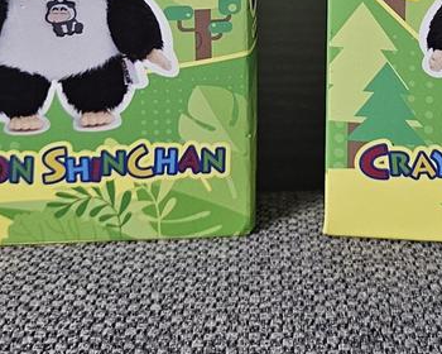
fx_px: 1073
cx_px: 333
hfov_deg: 23.0
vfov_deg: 17.5
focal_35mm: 82
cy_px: -113
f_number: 1.7
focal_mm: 6.3
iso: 250
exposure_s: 1/66
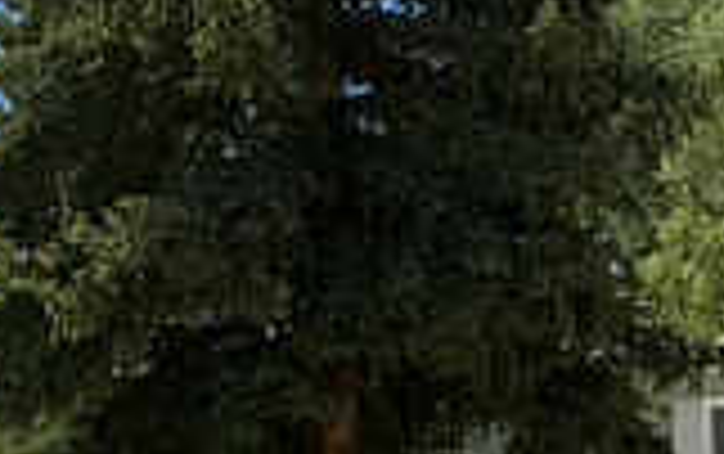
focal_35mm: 122
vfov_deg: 10.4
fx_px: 2410
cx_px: 436
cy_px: 674
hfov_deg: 17.1
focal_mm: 3
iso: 25
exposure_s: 1/1311
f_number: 1.8
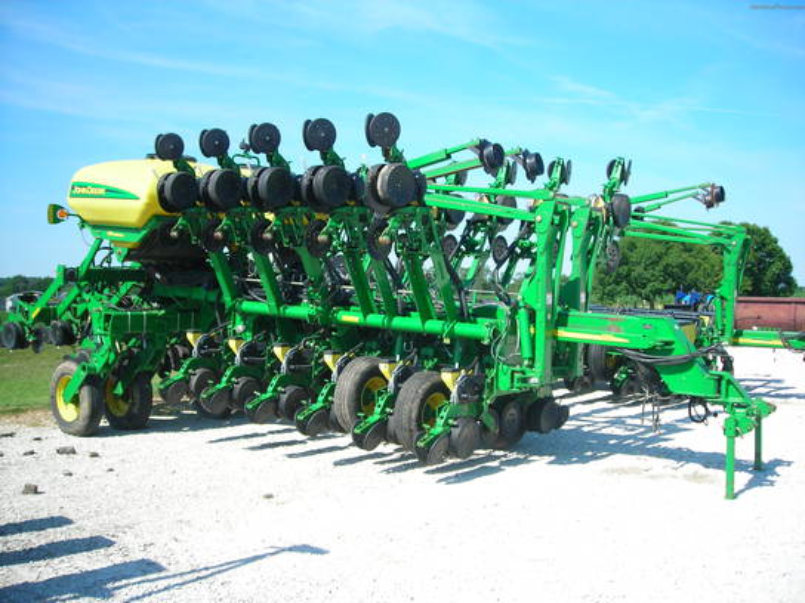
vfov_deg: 37.7
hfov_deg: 49.0
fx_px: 884
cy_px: 302
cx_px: 402
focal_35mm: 38
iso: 50
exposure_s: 1/106
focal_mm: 6.3
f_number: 6.4
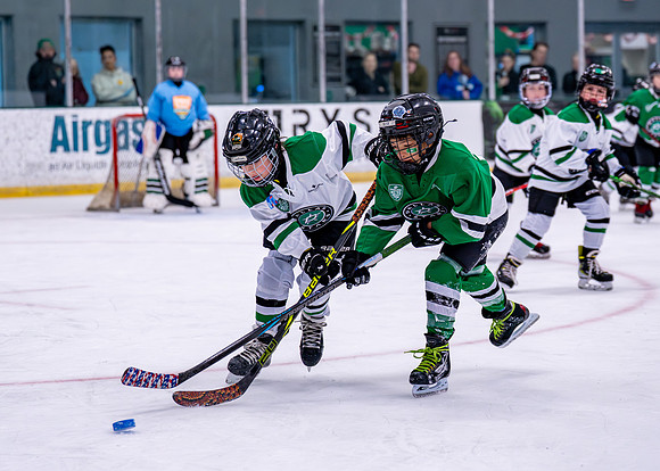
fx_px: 2264
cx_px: 336
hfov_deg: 16.6
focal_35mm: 121
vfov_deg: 11.9
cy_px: 193
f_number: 2.8
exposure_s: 1/1250
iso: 2500
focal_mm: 85
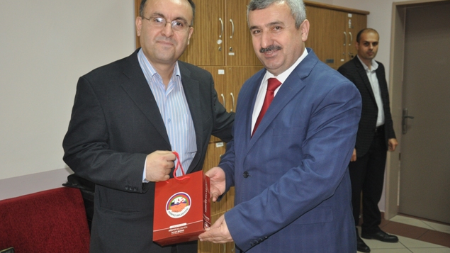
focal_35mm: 40
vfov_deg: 30.0
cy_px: 119
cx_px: 224
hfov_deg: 51.0
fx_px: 472
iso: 800
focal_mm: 25
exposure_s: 1/60
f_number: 4
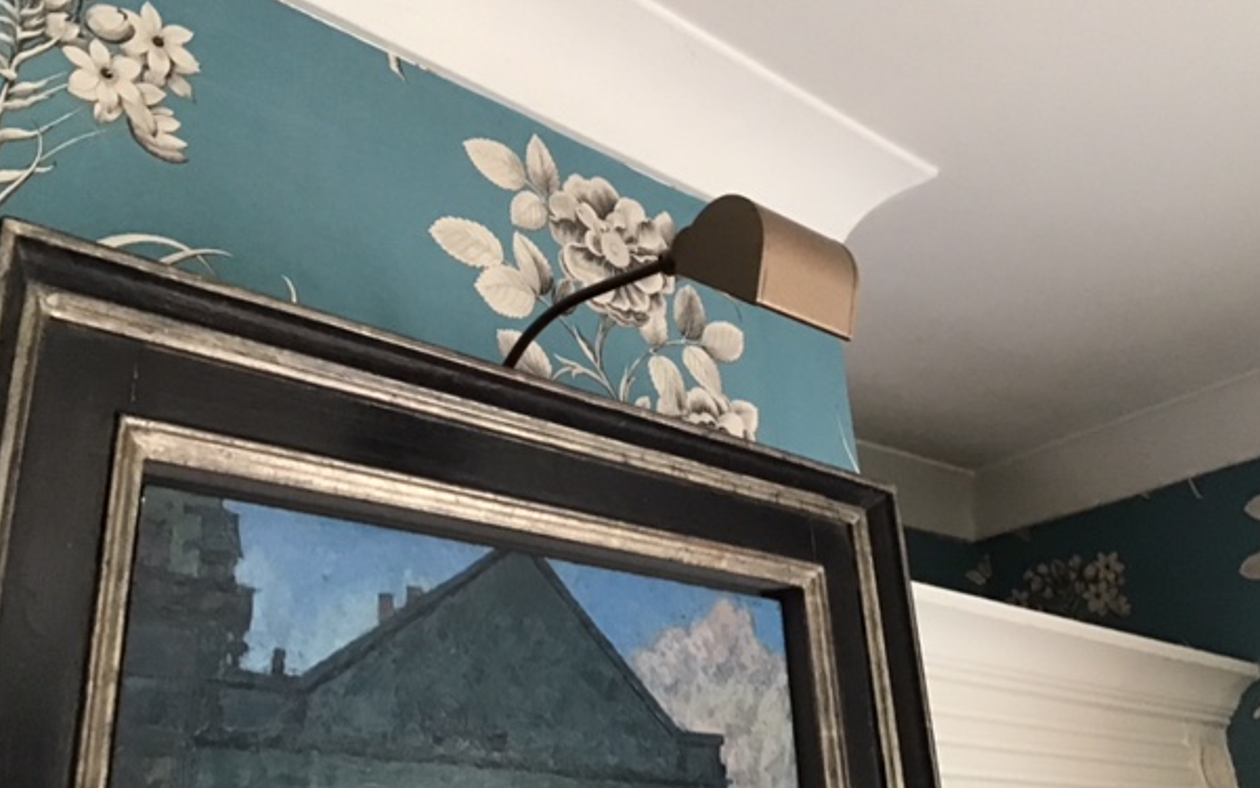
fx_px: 1202
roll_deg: +3.9
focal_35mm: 35
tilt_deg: +23.4
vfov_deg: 36.3
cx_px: 633
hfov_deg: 55.3
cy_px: 388
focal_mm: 3.3
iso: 250
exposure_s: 1/33
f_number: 2.4
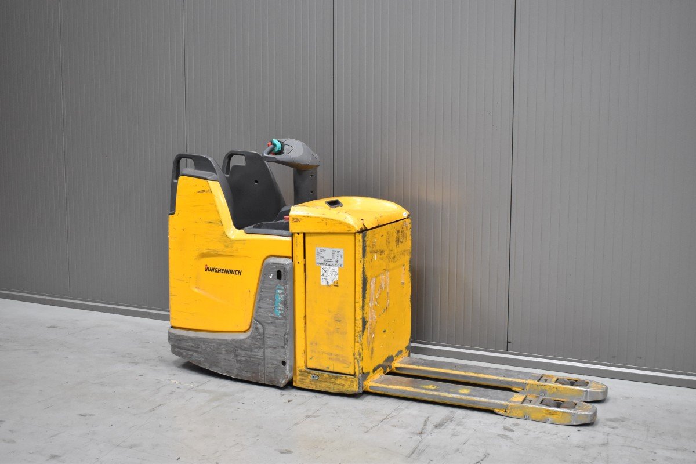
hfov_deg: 47.9
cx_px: 348
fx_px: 783
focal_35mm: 40
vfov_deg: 33.0
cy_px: 232
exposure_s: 1/60
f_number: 5
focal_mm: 27
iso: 1600
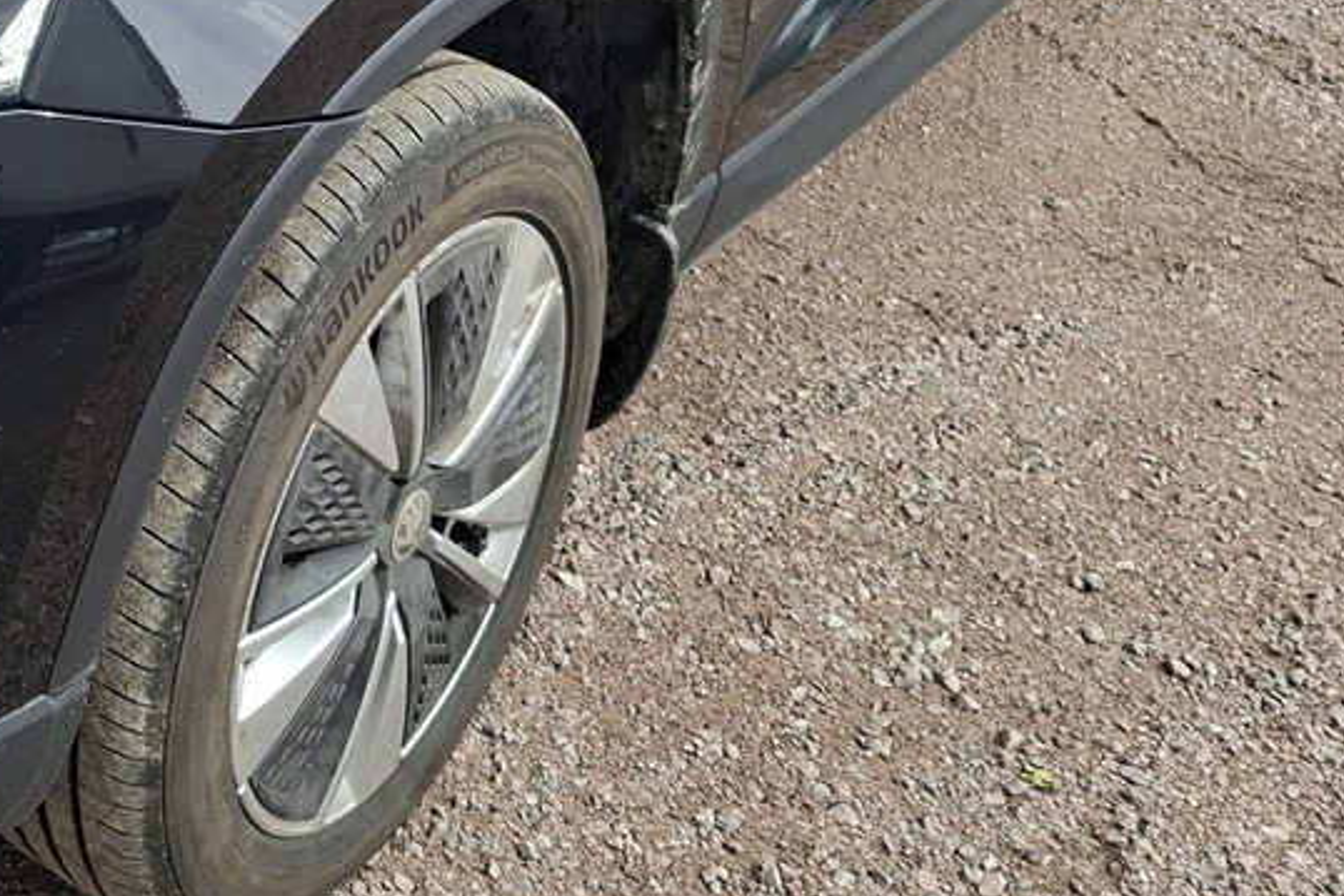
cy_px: -205
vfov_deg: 19.8
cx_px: -117
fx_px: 2390
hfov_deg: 28.6
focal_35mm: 64
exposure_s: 1/795
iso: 50
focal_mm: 5.54
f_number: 1.8
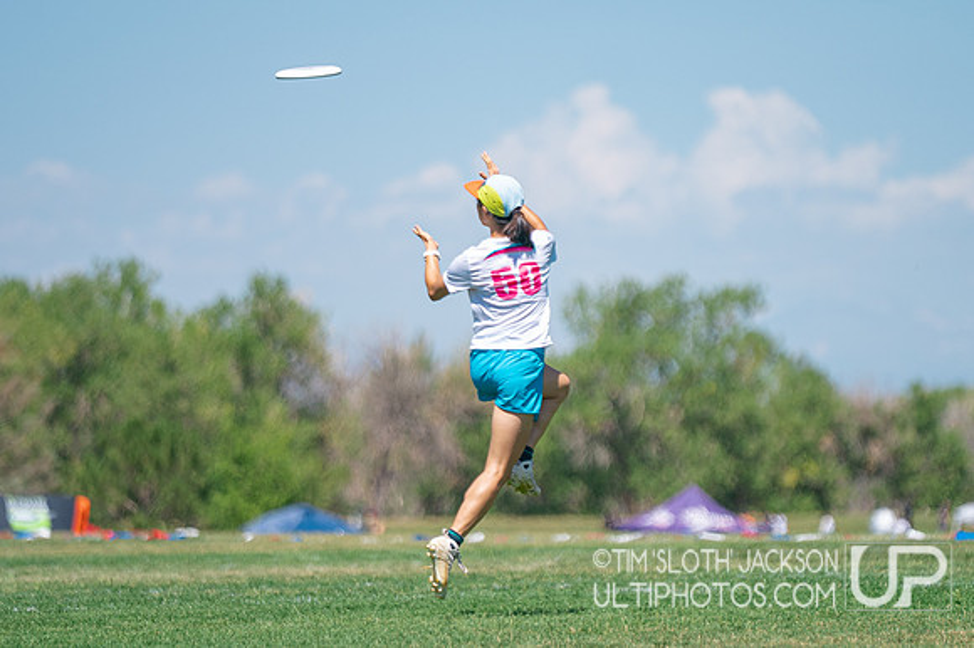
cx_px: 567
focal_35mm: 318
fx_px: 8606
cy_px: 292
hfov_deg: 6.5
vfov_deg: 4.3
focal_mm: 200
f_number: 2.8
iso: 200
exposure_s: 1/3200
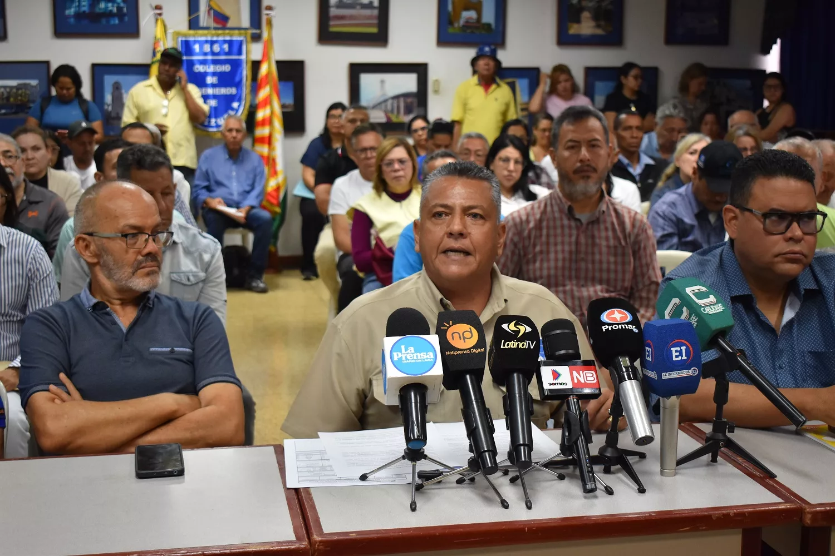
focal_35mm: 51
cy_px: 278
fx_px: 1183
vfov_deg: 26.5
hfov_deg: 38.9
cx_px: 418
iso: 900
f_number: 4.5
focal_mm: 34
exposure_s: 1/60
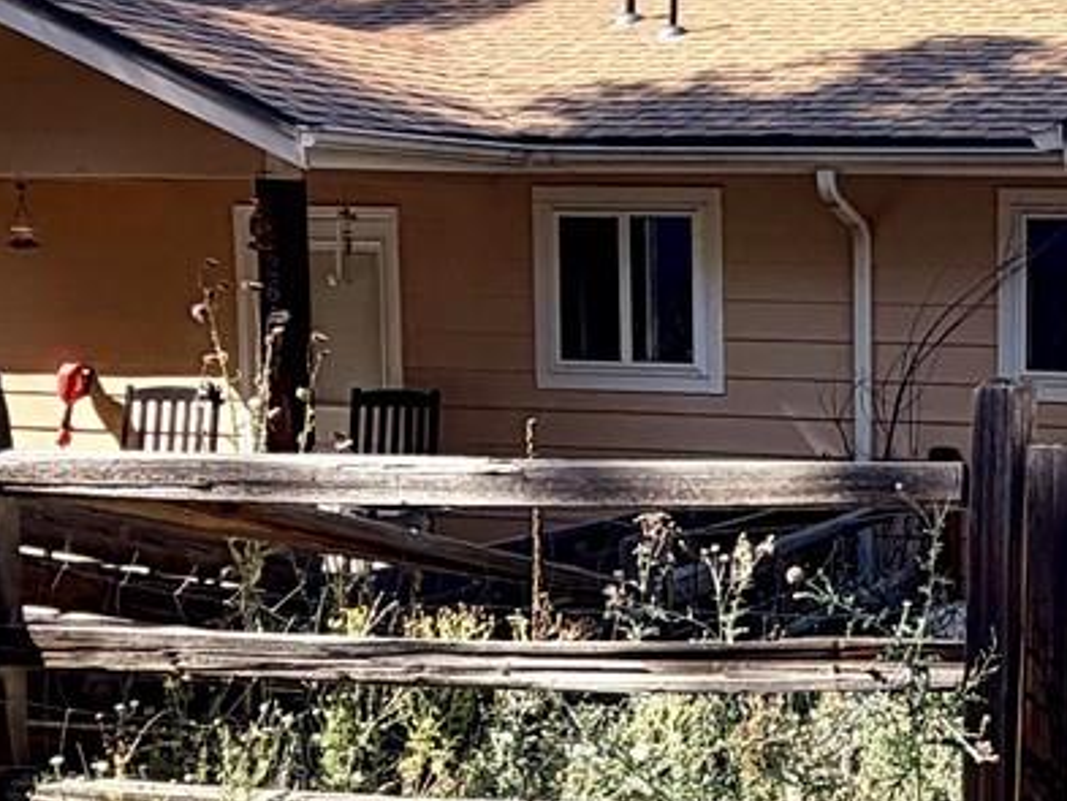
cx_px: 1292
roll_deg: -0.5
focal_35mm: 57
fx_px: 1757
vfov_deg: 25.7
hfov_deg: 29.0
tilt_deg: -5.8
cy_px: 453
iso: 40
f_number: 2.2
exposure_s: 1/502
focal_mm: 2.22
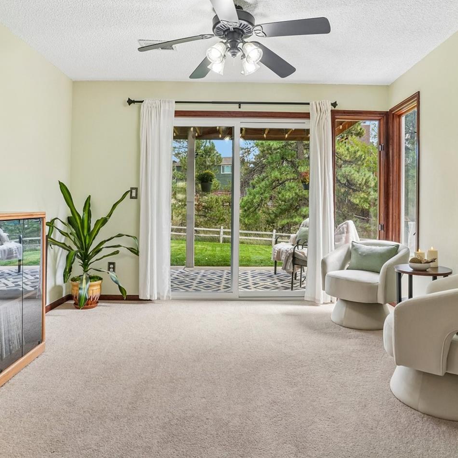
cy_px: 208
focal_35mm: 24
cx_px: 239
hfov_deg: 65.6
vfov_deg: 65.5
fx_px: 355
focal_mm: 11
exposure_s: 1/30
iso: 160
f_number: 8
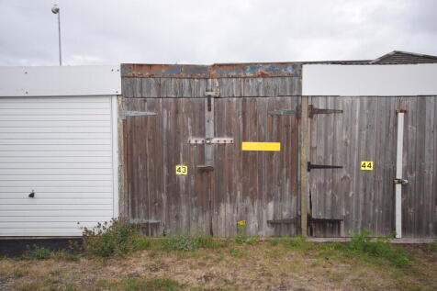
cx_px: 218
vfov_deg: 43.6
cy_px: 146
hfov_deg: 61.9
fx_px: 364
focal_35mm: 30
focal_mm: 20
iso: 100
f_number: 7.1
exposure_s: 1/200
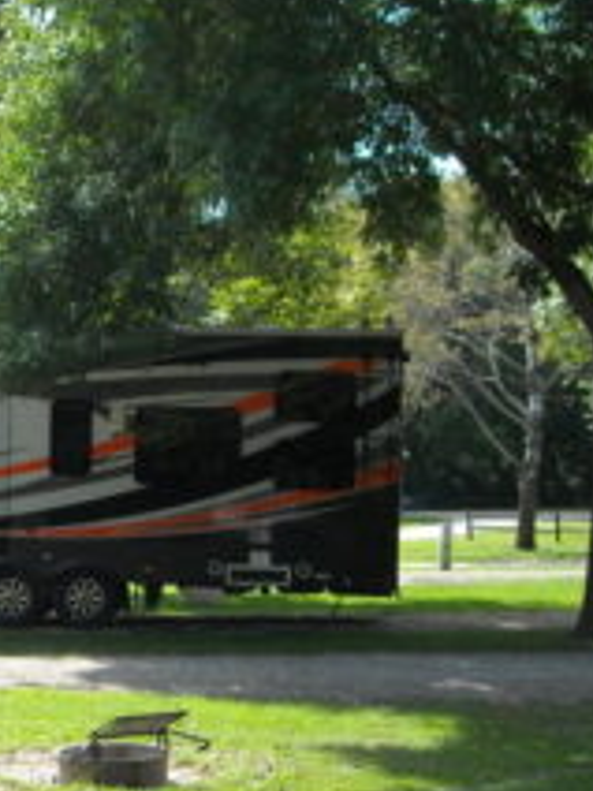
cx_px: -173
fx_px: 1827
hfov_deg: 17.3
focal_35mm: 80
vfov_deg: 24.4
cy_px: 474
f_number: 2.8
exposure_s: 1/309
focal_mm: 5.7
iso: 64
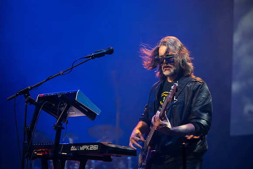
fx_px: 1019
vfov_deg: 9.5
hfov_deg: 14.2
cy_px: 84
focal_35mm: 145
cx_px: 126
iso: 1000
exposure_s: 1/200
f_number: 2.8
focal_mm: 145
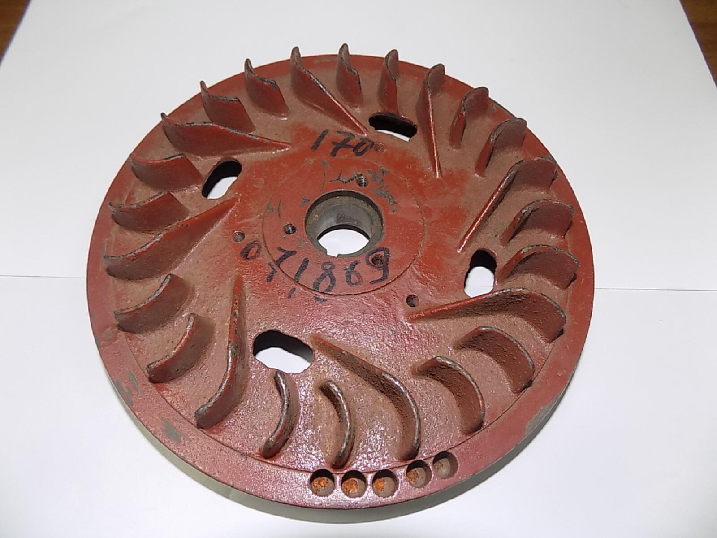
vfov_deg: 58.9
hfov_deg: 73.9
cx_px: 358
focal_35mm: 23
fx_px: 476
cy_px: 269
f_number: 3.1
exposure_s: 1/30
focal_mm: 4
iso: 200
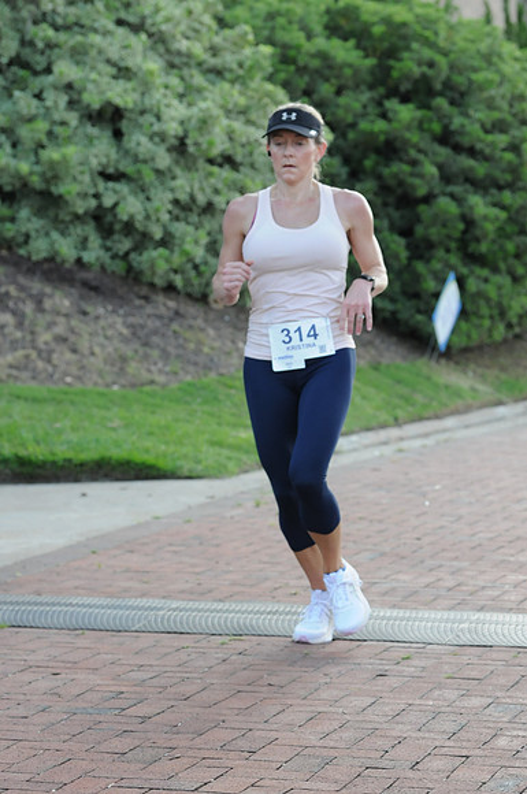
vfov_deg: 16.1
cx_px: 264
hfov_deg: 10.7
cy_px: 397
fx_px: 2808
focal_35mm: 128
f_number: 4.5
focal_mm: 85
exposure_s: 1/800
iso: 800
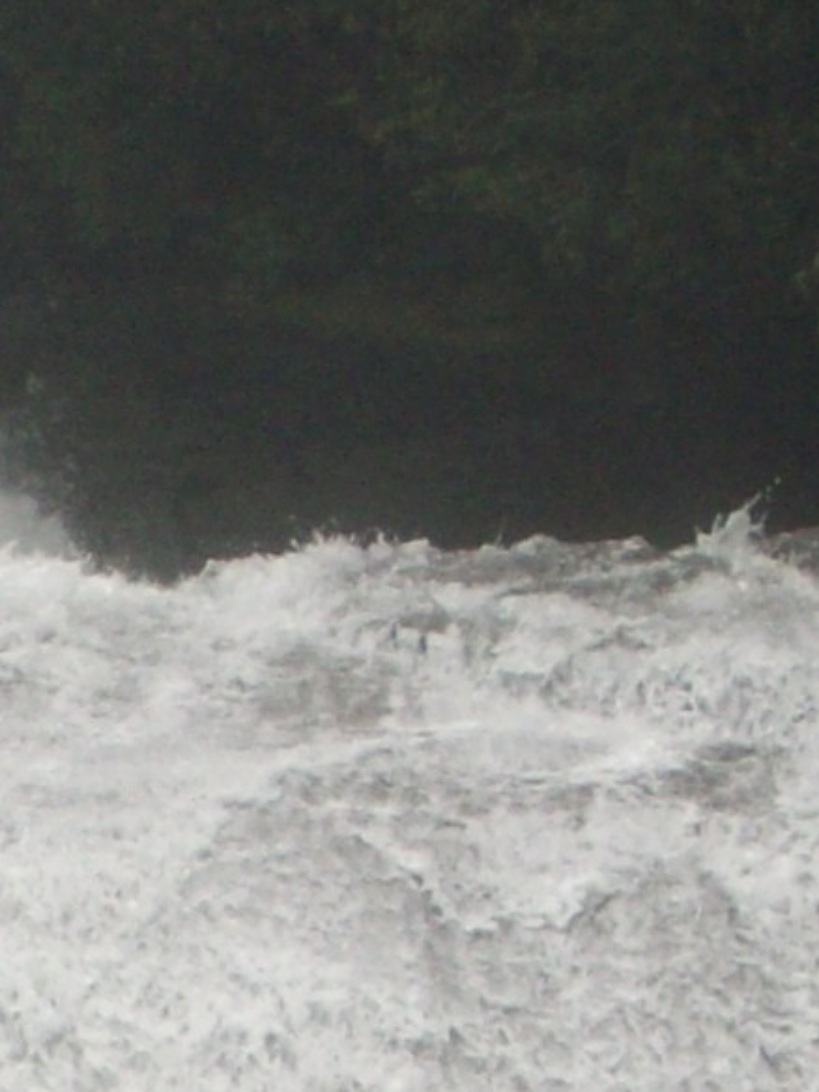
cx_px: -456
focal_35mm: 453
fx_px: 14290
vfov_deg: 4.3
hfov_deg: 3.3
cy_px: 2266
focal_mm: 17.1
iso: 64
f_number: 5.1
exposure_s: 1/350
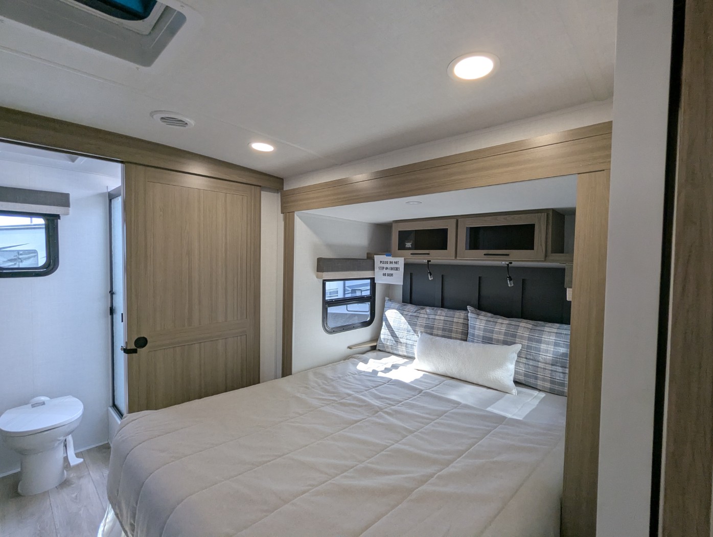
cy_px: 268
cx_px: 356
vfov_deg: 78.2
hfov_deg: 94.4
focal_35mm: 16
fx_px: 330
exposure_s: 1/219
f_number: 2.2
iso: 134
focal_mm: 2.35
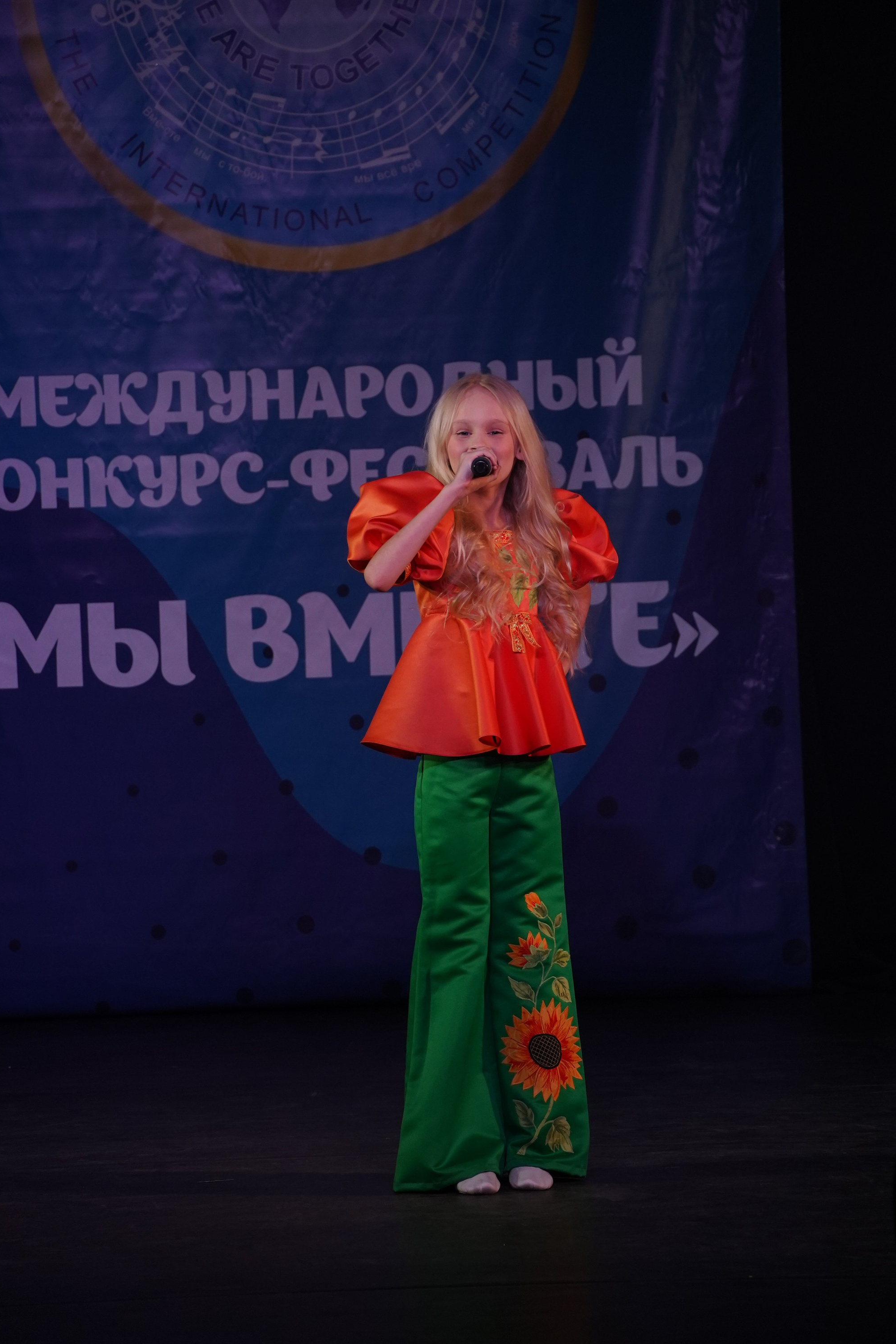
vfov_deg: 9.8
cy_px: 616
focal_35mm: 211
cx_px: 503
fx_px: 7877
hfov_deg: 6.5
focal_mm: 165
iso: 1600
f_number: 5.6
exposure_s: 1/400
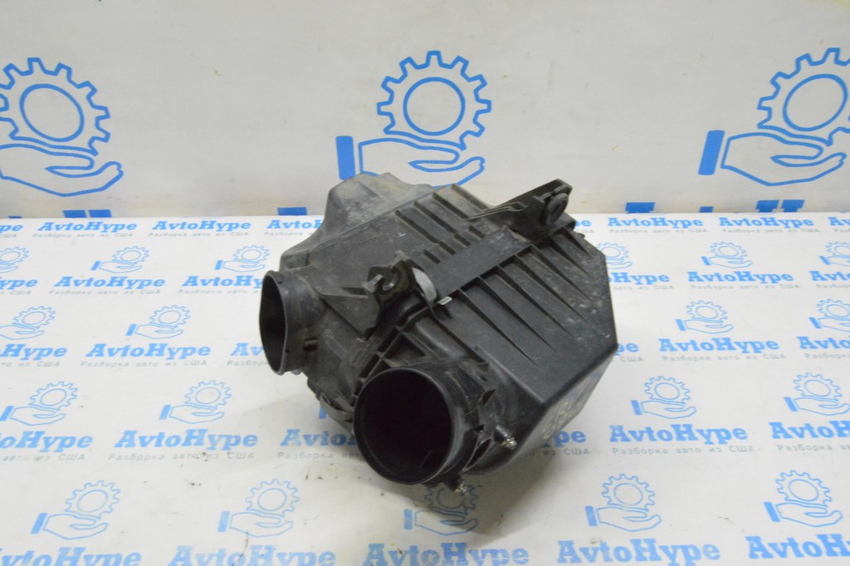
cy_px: 283
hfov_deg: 62.0
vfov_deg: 43.5
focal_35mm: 30
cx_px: 425
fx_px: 708
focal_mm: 20
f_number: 20
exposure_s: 1/15
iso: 6400
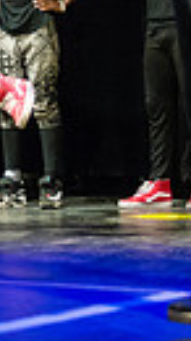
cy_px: 54
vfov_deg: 12.7
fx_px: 1515
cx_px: -147
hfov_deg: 7.0
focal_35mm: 168
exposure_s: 1/1000
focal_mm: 36
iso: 4000
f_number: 2.8
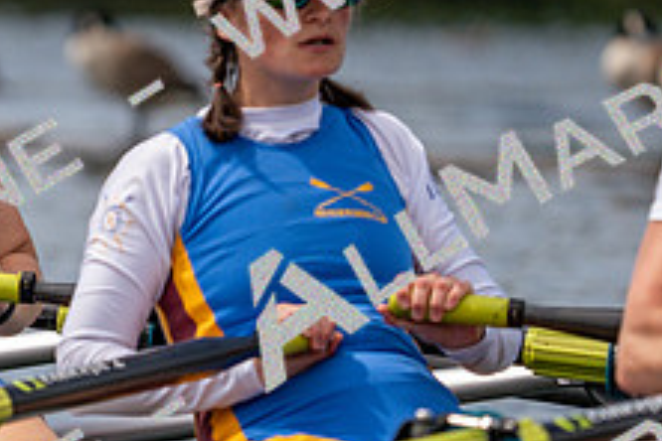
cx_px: -6
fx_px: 16089
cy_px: 109
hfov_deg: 2.4
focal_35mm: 875
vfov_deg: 1.6
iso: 250
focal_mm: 335
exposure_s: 1/1600
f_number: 6.3
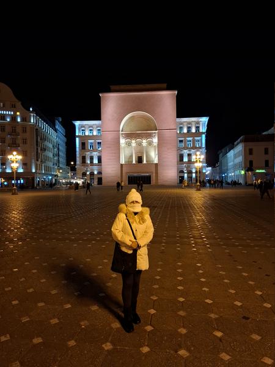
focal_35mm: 23
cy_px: 184
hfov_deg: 58.9
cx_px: 138
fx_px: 244
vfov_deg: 73.9
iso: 320
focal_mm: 5.54
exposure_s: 1/33
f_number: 1.8
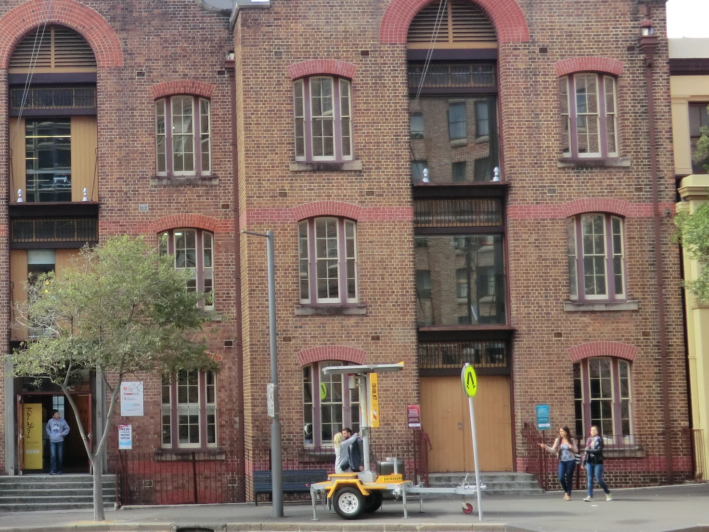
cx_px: 103
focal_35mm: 65
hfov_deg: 28.9
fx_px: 1331
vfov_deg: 22.6
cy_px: 265
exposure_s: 1/200
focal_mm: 6.1
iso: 80
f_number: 3.6
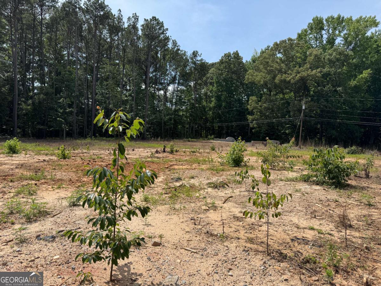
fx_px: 264
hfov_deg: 71.6
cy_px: 143
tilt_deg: -1.8
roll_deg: -3.6
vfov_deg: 56.8
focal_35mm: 24
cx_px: 190
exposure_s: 1/4950
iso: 80
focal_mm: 6.76
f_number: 1.78
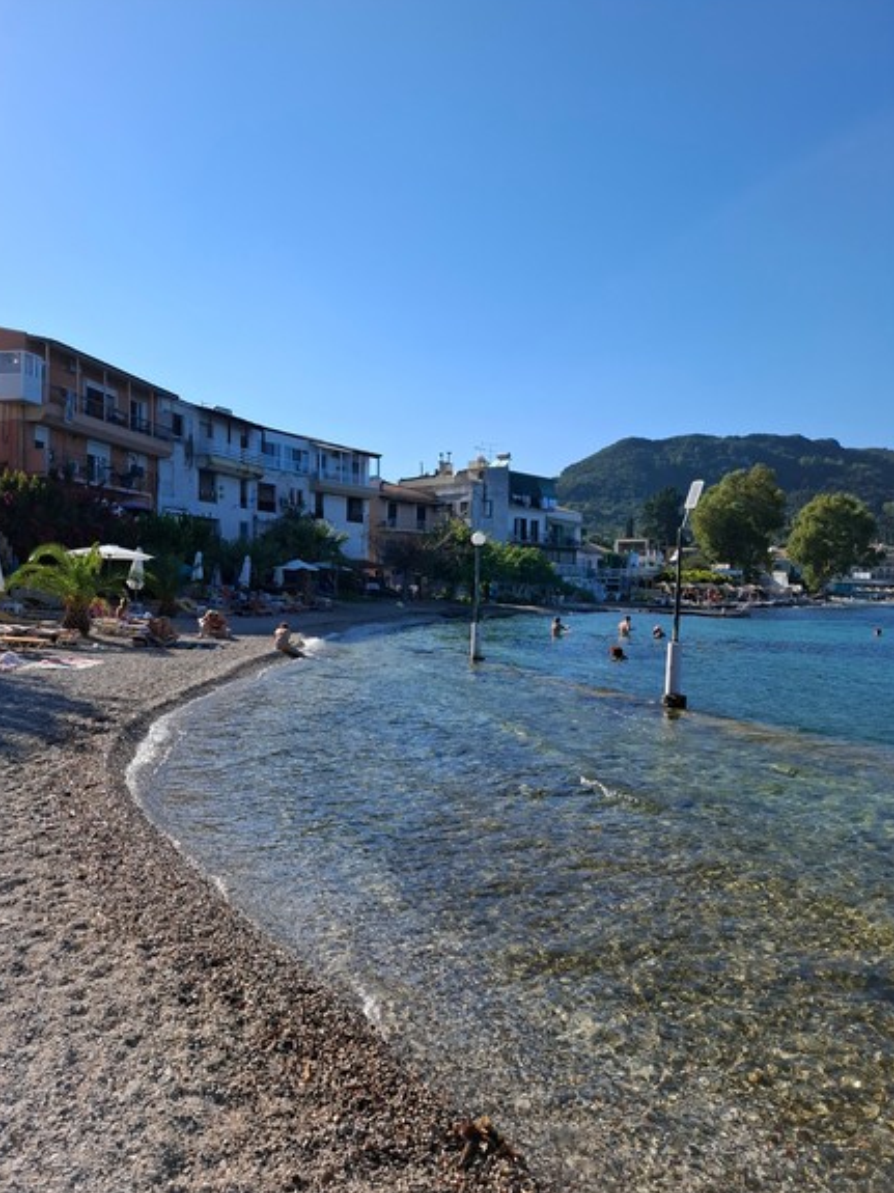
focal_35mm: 24
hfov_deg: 56.8
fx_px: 827
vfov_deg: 71.6
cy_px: 610
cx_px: 438
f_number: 1.8
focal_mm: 5.54
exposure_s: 1/2075
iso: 50
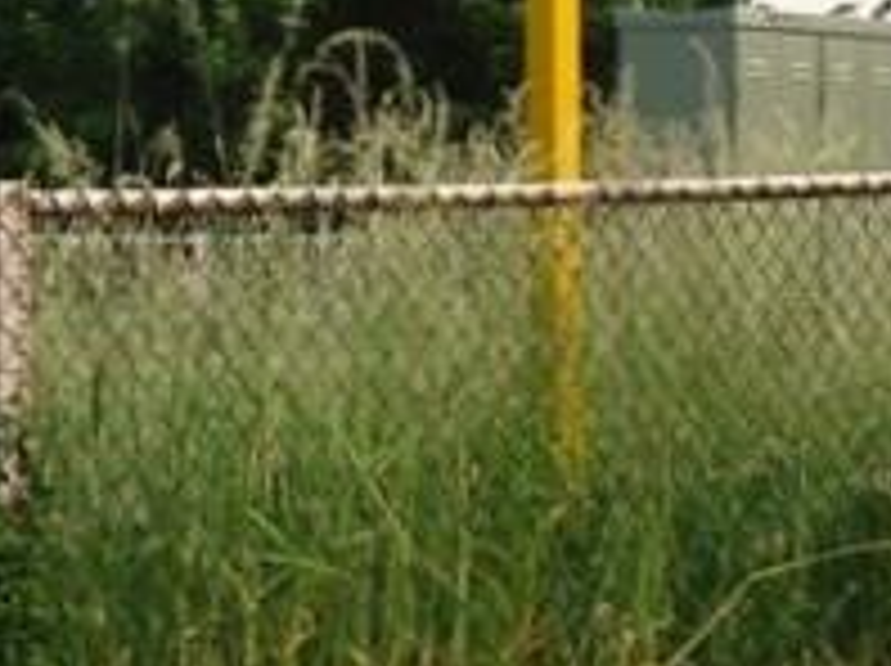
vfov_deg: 11.9
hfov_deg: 15.9
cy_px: -45
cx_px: 711
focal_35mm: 123
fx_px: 3162
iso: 64
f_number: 2.8
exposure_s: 1/320
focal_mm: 7.9
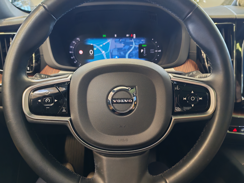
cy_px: 92
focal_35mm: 31
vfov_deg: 45.4
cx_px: 122
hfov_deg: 58.4
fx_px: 219
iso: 834
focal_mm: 6.12
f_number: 1.9
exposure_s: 1/50
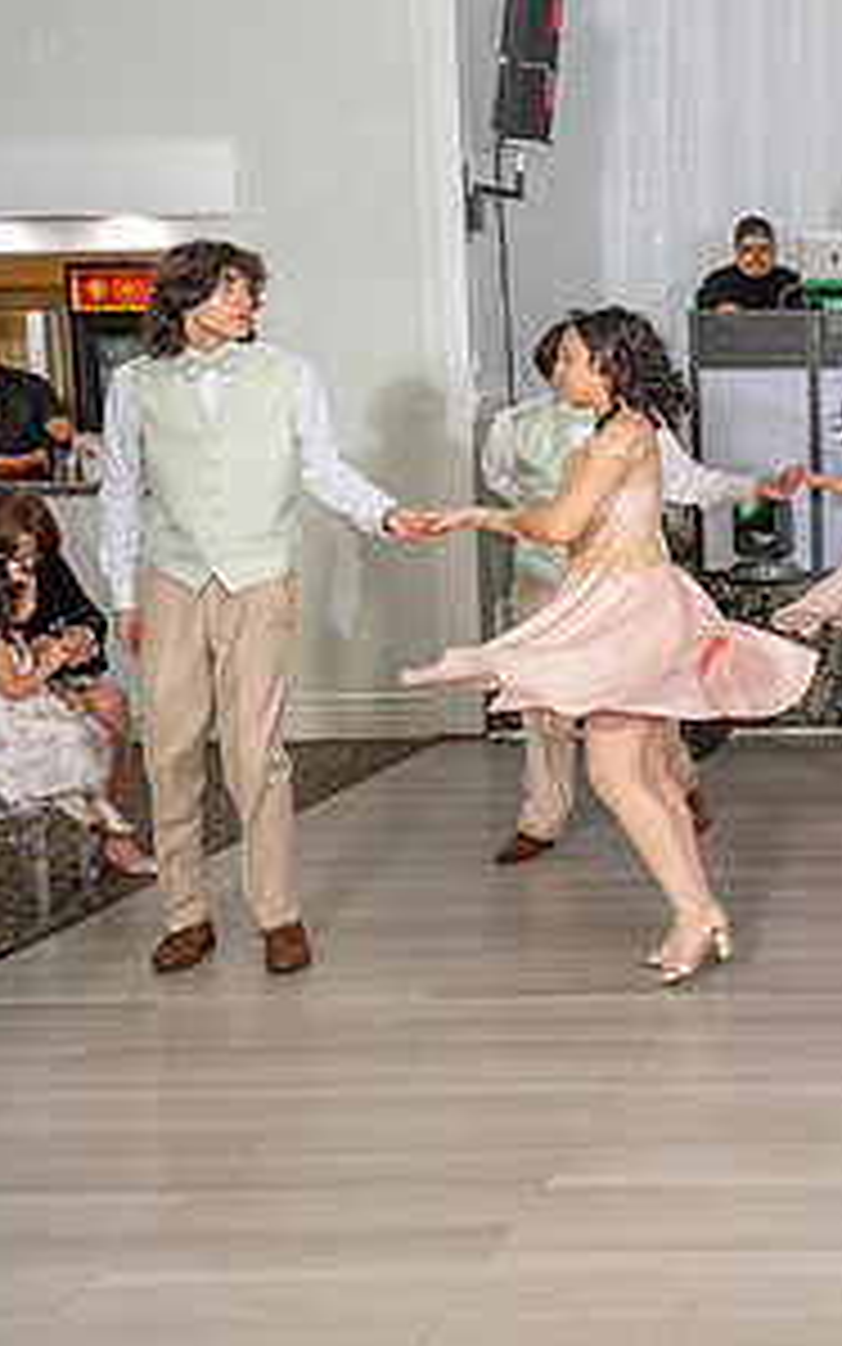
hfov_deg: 18.9
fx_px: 2275
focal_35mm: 62
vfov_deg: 32.9
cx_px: 1196
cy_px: 571
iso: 500
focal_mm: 28
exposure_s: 1/160
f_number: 3.5
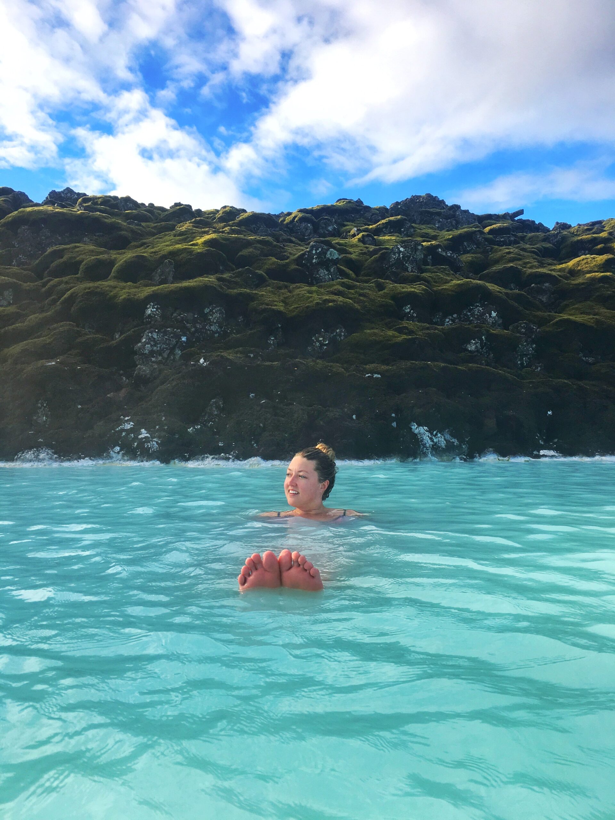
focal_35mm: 29
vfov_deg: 61.7
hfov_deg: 48.2
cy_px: 410
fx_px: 687
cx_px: 308
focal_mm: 4.15
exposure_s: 1/827
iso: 25
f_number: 2.2
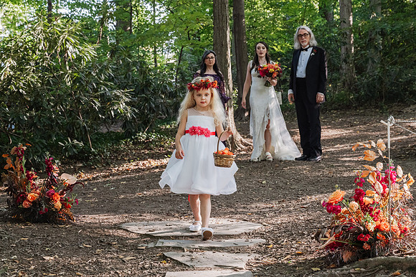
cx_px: 208
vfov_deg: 21.9
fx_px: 716
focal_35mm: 62
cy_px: 138
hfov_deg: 32.4
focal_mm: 62
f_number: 6.3
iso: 3200
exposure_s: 1/250
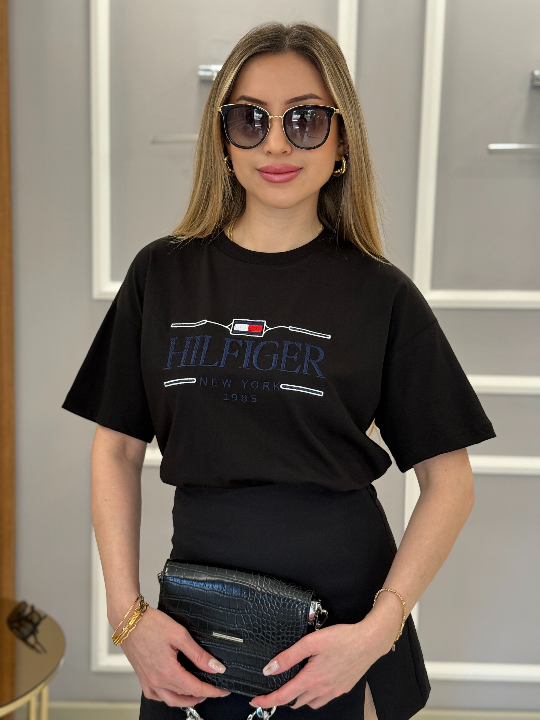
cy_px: 360
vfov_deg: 39.7
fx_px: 998
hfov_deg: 30.3
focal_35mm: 48
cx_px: 270
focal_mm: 6.76
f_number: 1.78
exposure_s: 1/66
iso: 100
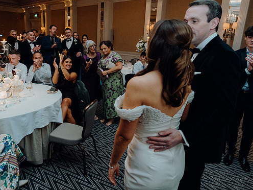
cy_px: 94
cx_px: 108
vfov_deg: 51.4
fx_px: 197
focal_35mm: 27
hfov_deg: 65.0
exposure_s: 1/160
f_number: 3.5
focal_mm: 24
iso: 2500
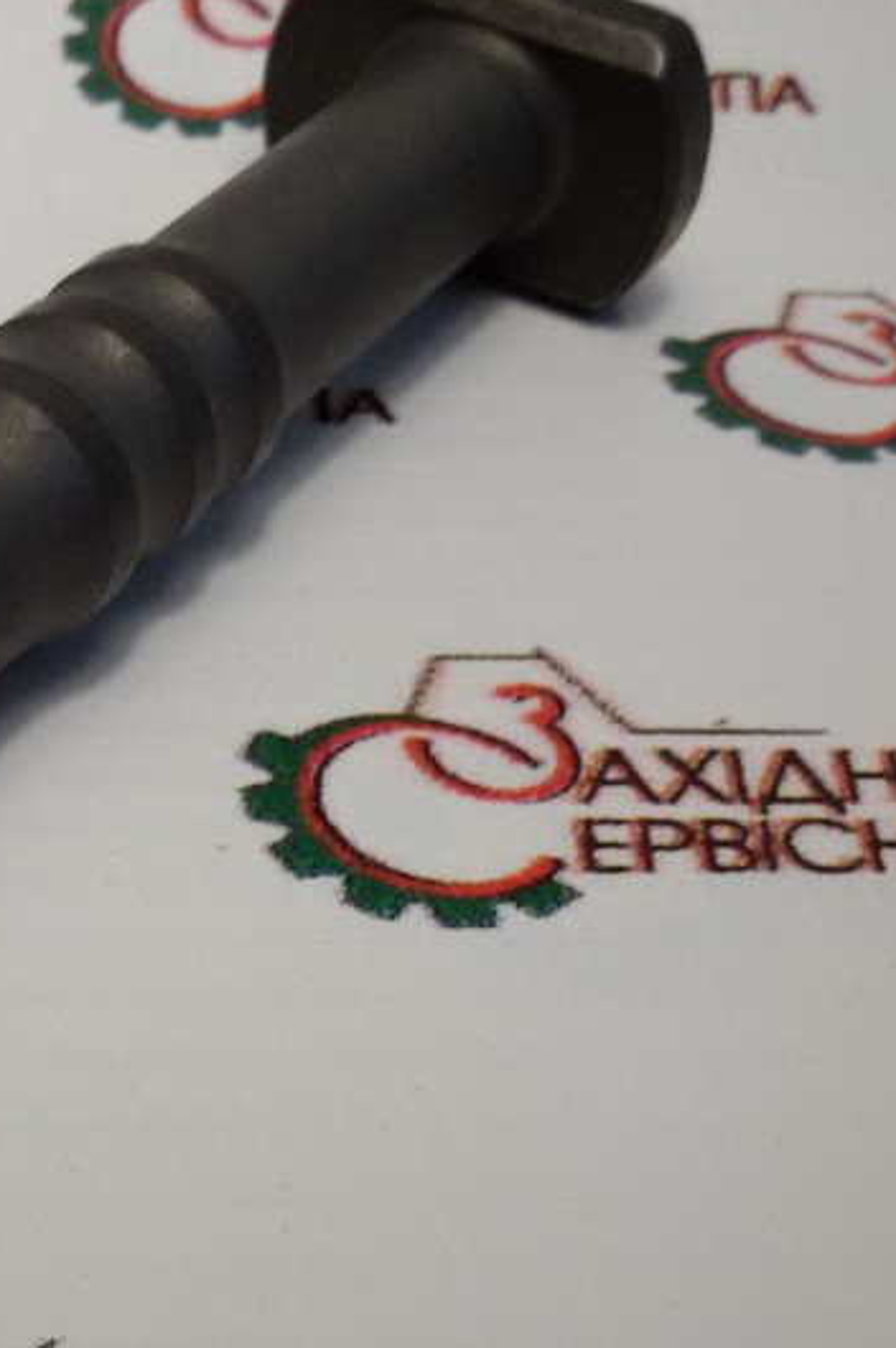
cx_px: -186
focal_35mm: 61
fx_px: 2280
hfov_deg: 20.7
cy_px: 803
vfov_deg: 32.8
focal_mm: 2.93
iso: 64
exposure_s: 1/100
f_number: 2.4
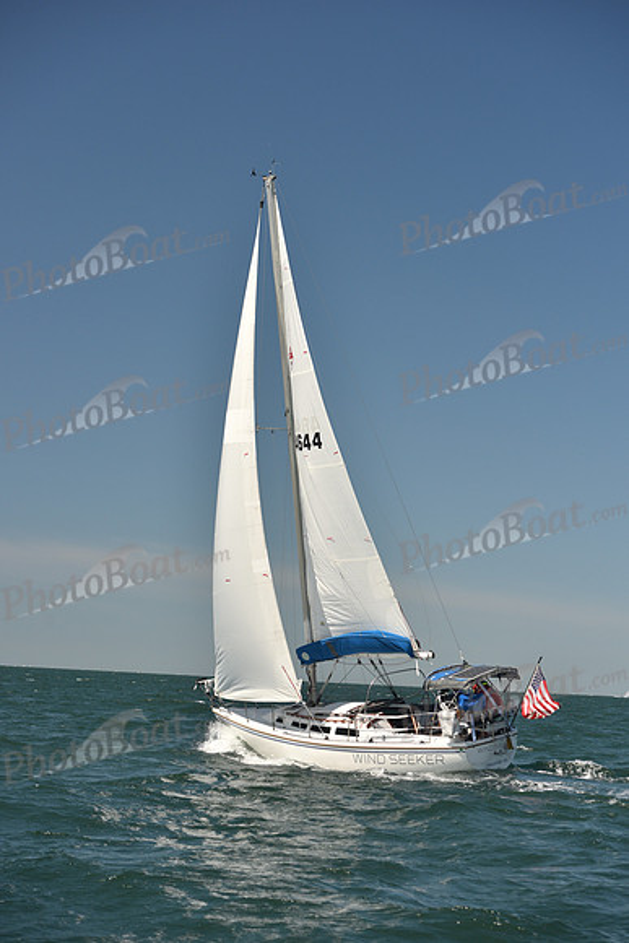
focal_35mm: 70
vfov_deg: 28.8
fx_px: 1833
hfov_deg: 19.5
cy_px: 472
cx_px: 314
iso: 250
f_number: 5
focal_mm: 70
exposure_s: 1/1000
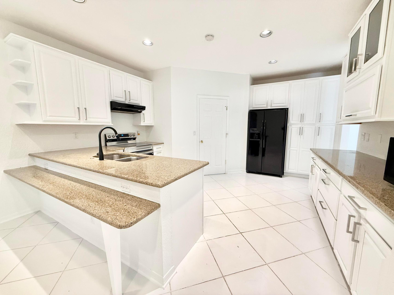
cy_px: 148
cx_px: 197
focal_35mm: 14
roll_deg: -0.2
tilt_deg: -6.4
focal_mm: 2.22
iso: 200
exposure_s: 1/120
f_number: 2.2
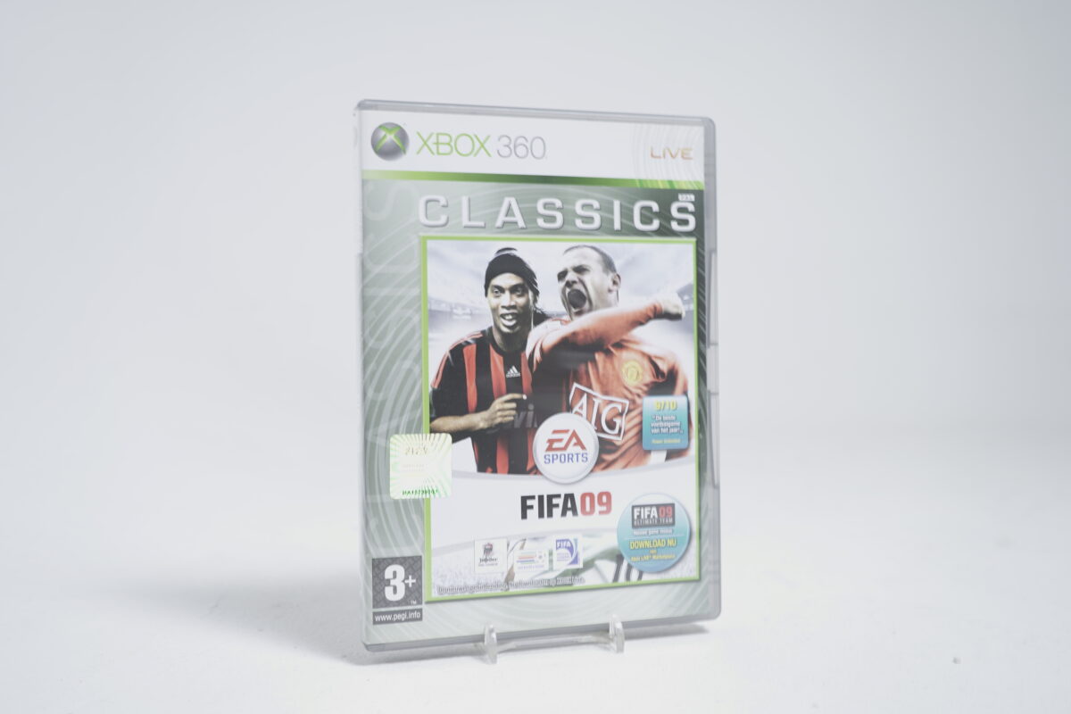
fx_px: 1071
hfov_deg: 53.1
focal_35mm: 36
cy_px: 357
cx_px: 536
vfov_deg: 36.9
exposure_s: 1/4
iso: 100
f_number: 5.6
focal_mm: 36
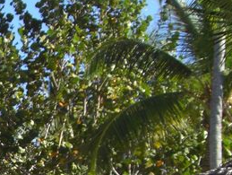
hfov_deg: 12.5
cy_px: 253
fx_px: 1007
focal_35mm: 150
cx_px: -113
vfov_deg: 9.7
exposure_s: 1/500
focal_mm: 6.2
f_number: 2.7
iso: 64
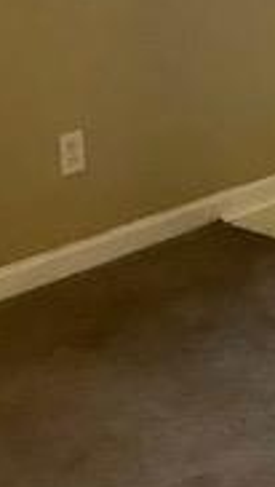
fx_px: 1381
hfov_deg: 9.9
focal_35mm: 107
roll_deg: +0.5
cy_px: -120
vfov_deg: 18.7
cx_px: 673
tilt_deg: -6.2
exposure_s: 1/24
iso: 40
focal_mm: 3.99
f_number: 1.8
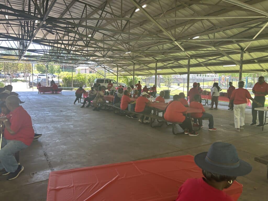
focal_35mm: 26
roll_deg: -0.1
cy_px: 100
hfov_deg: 67.3
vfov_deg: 53.1
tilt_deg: -3.5
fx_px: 201
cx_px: 134
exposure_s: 1/126
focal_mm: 5.7
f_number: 1.5
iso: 40
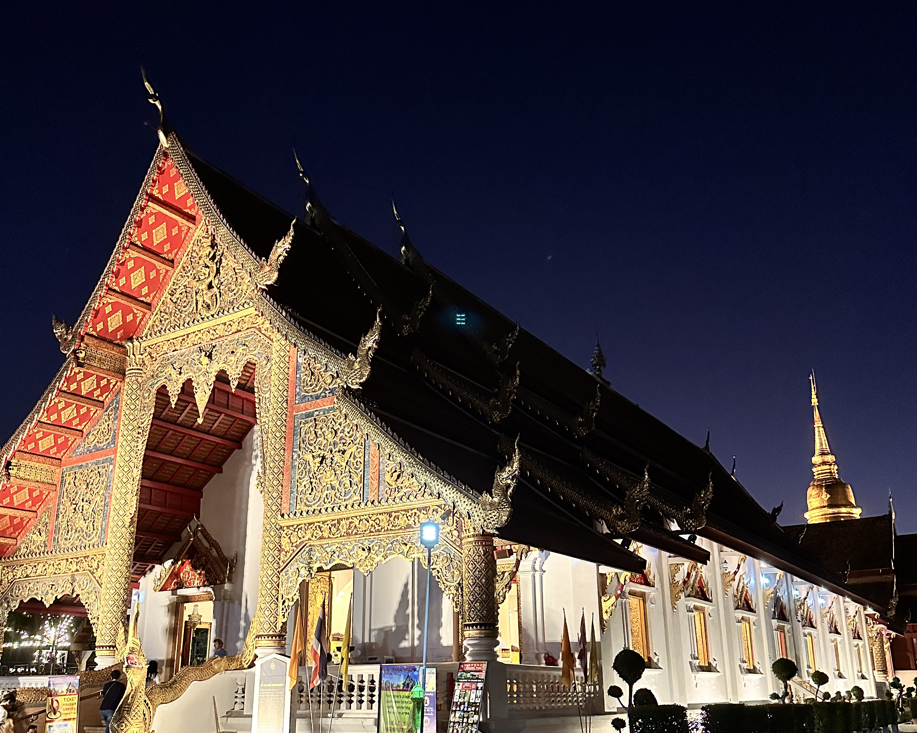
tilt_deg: +17.9
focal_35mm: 32
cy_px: 425
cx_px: 449
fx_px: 868
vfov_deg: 45.6
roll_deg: -0.9
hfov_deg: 55.7
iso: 1000
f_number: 1.78
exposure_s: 1/47
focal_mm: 6.86
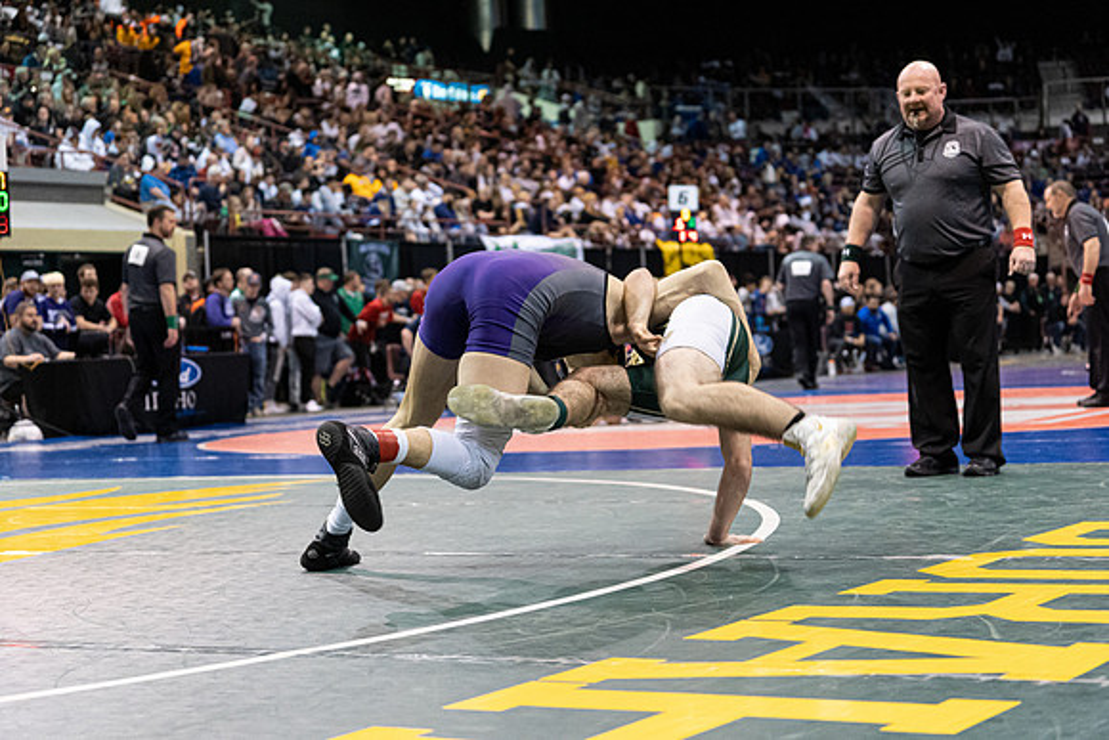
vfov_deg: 19.5
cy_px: 370
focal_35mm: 70
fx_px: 2157
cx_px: 554
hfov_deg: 28.8
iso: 6400
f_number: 4
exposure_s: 1/500
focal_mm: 70
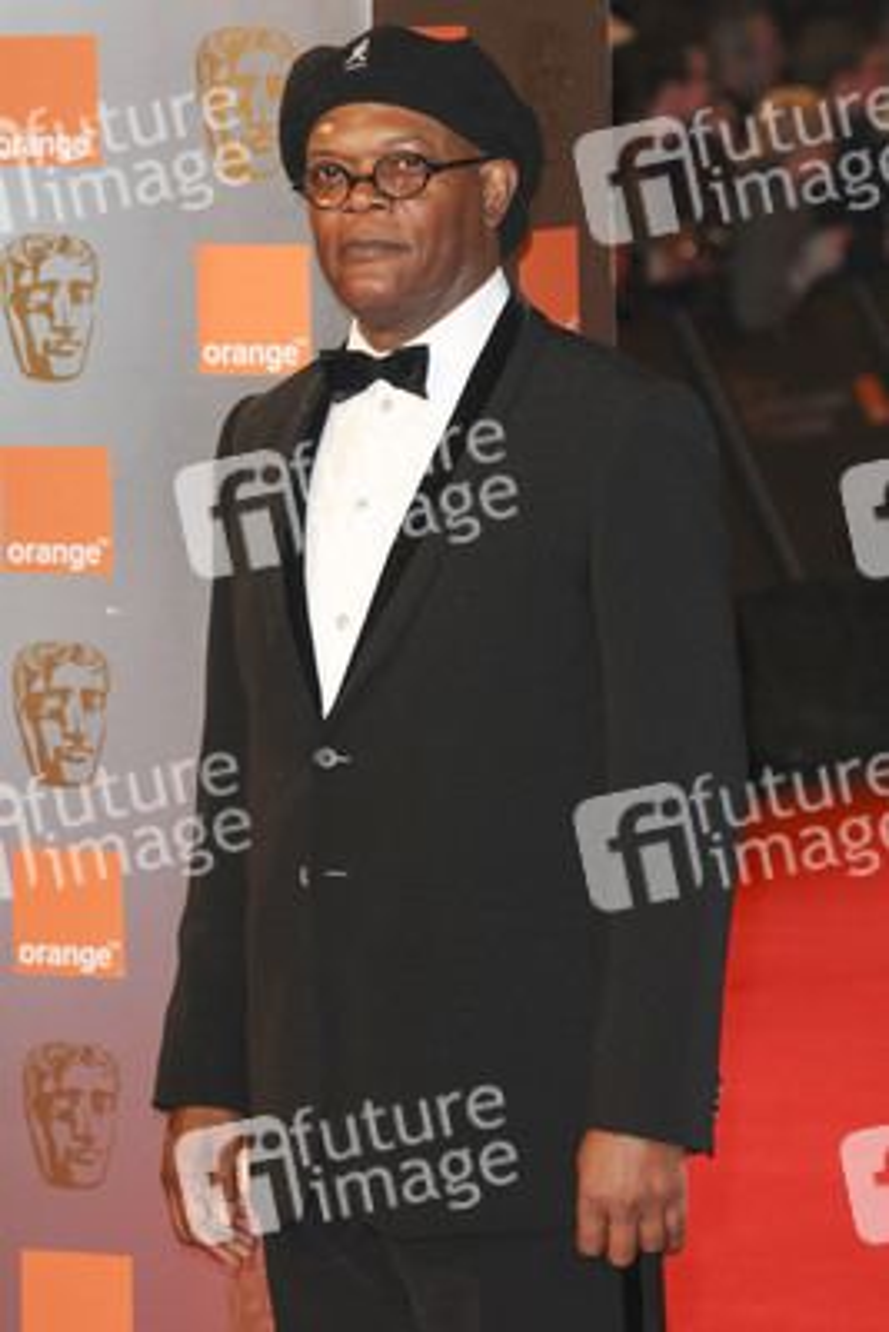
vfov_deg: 11.4
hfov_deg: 7.6
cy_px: 666
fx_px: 6661
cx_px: 444
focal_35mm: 180
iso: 640
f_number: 5
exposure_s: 1/160
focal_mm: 120
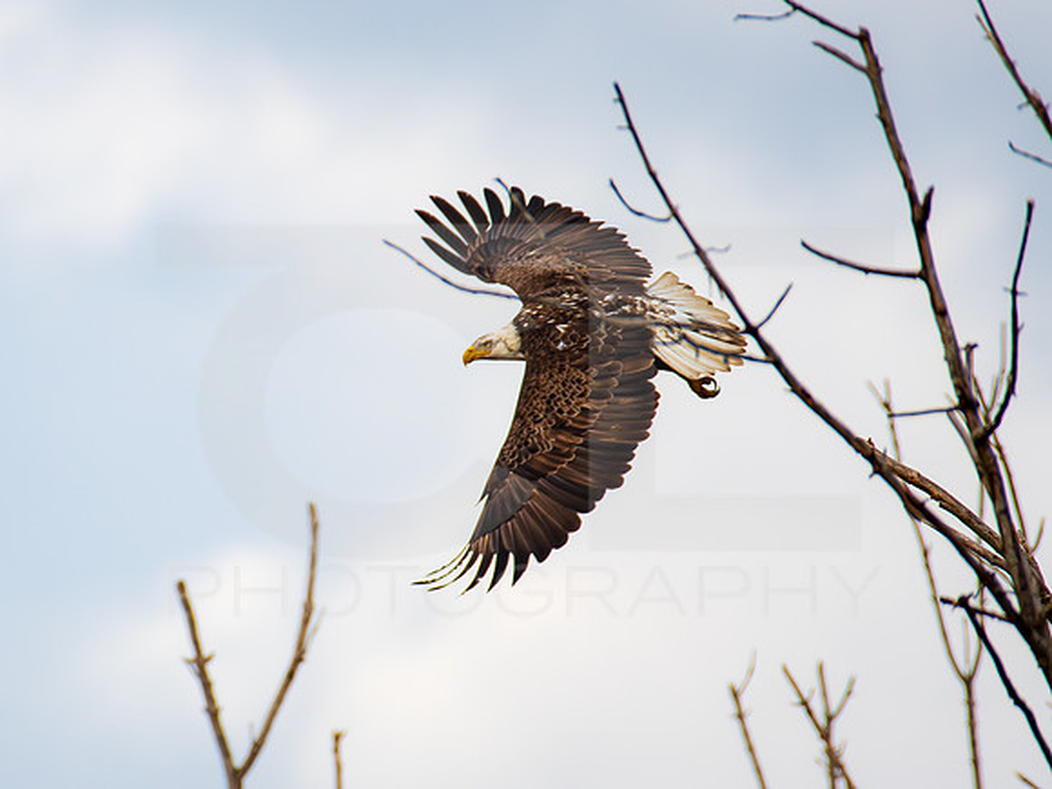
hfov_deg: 1.7
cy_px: 417
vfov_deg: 1.3
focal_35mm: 1168
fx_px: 35484
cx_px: 200
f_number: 5.6
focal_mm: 500
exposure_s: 1/1600
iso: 800
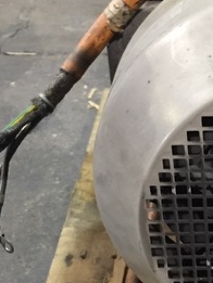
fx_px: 730
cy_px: 177
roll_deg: -1.9
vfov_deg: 22.0
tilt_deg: -31.3
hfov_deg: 15.8
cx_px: 271
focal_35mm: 89
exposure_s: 1/17
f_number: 2.2
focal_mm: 4.15
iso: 250
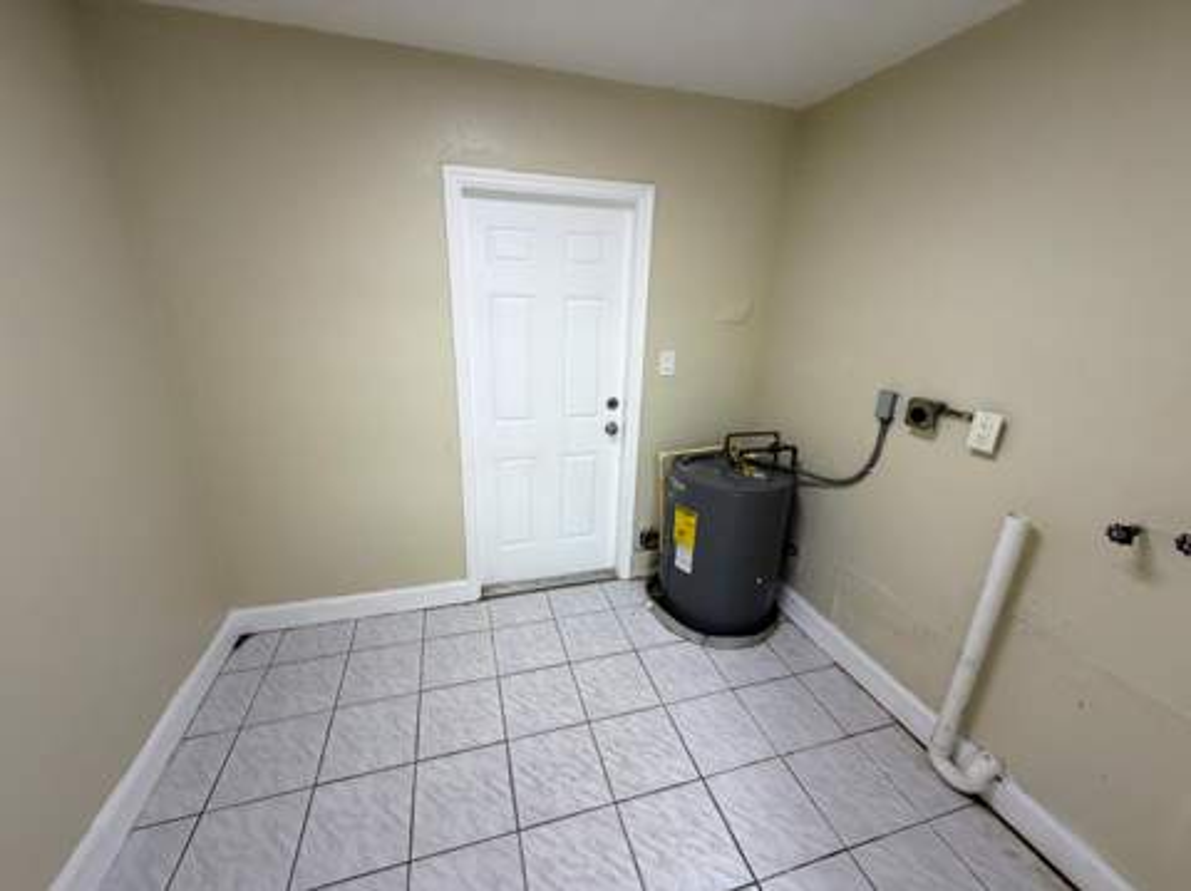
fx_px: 481
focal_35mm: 14
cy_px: 446
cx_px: 596
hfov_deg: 102.1
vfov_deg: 85.6
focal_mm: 2.22
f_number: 2.2
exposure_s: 1/120
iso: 250
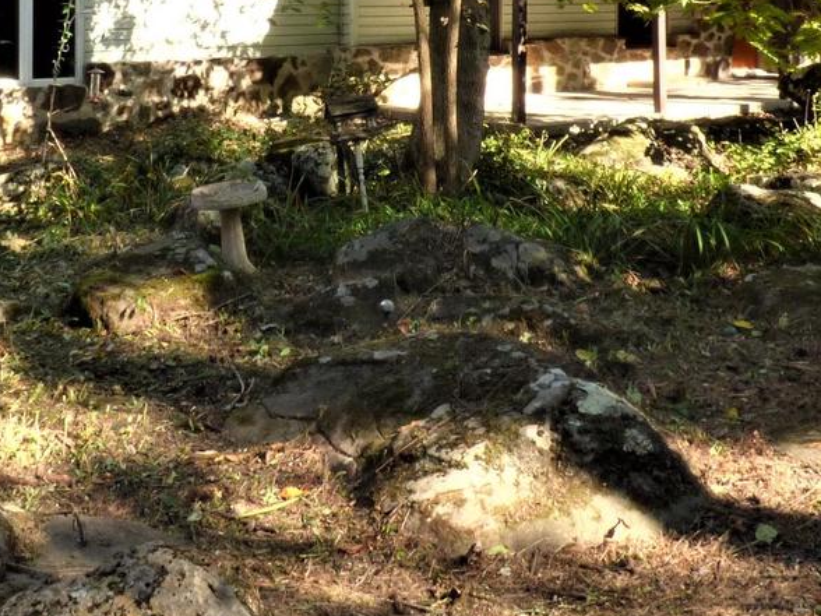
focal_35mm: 49
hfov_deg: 38.8
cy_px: -22
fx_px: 1162
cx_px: 353
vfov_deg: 27.7
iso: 125
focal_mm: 3.58
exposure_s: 1/60
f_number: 7.1
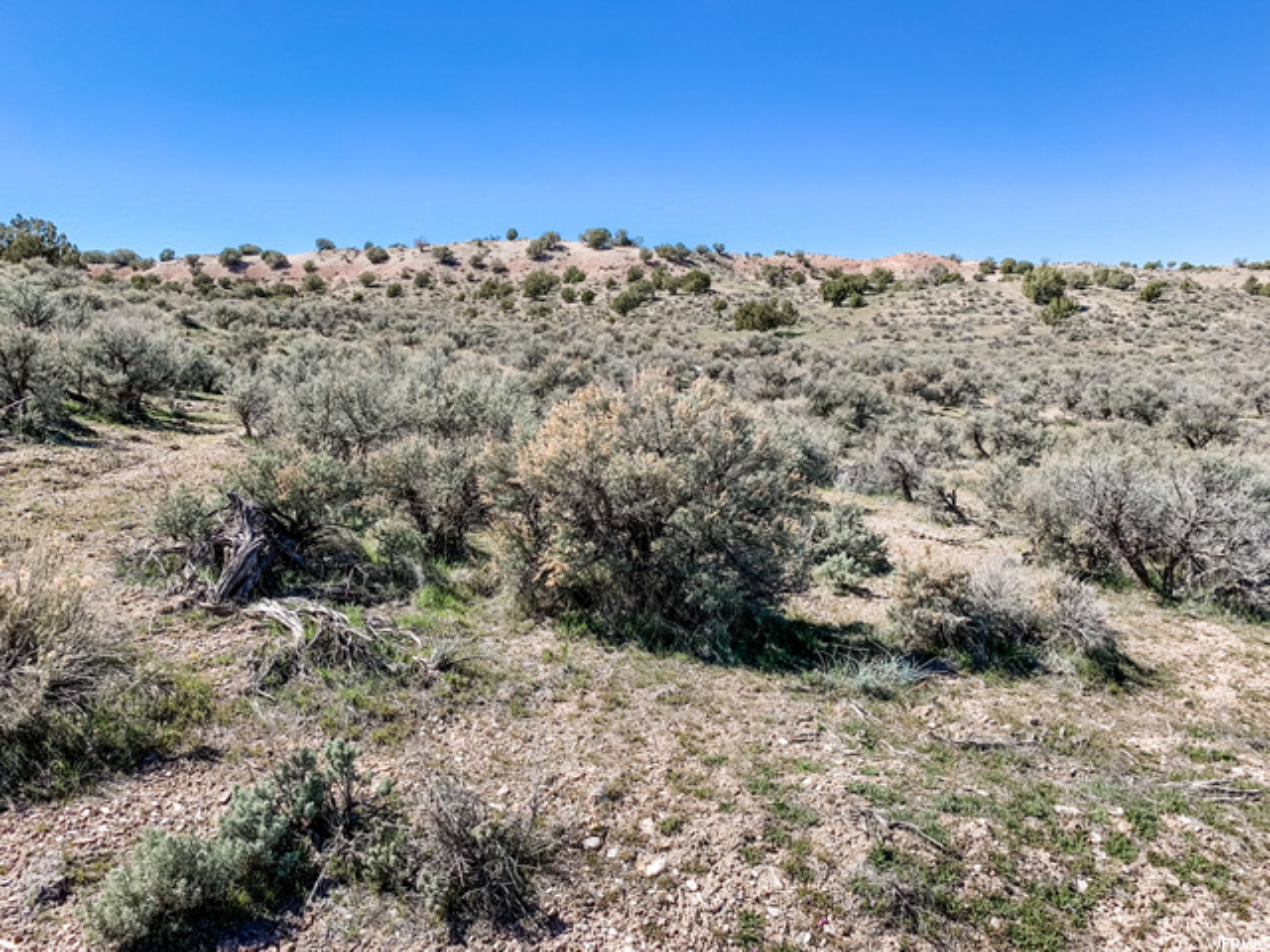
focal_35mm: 26
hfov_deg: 67.3
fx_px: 954
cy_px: 476
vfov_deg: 53.1
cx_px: 635
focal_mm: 4.25
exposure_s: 1/1800
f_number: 1.8
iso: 25
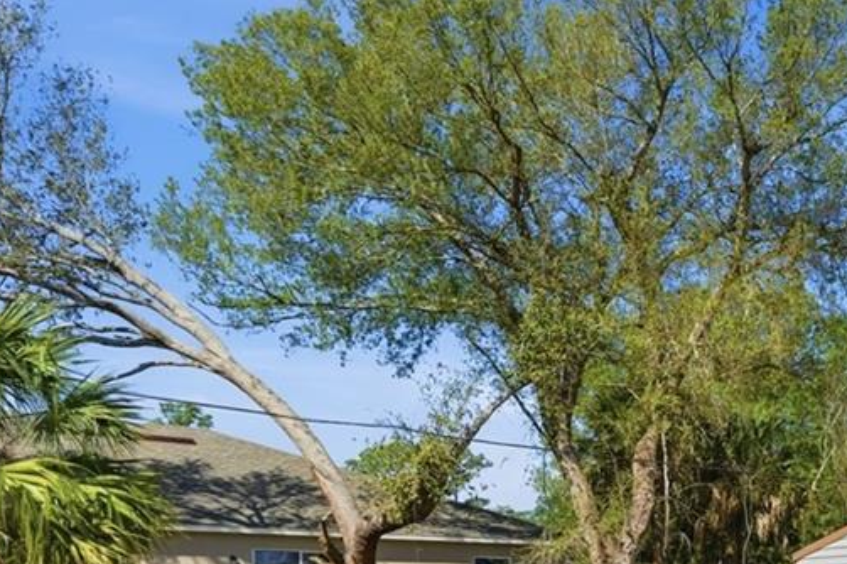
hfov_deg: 33.0
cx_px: 977
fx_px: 1199
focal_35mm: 51
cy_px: 626
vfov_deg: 24.6
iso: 400
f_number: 9
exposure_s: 1/5000
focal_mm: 16
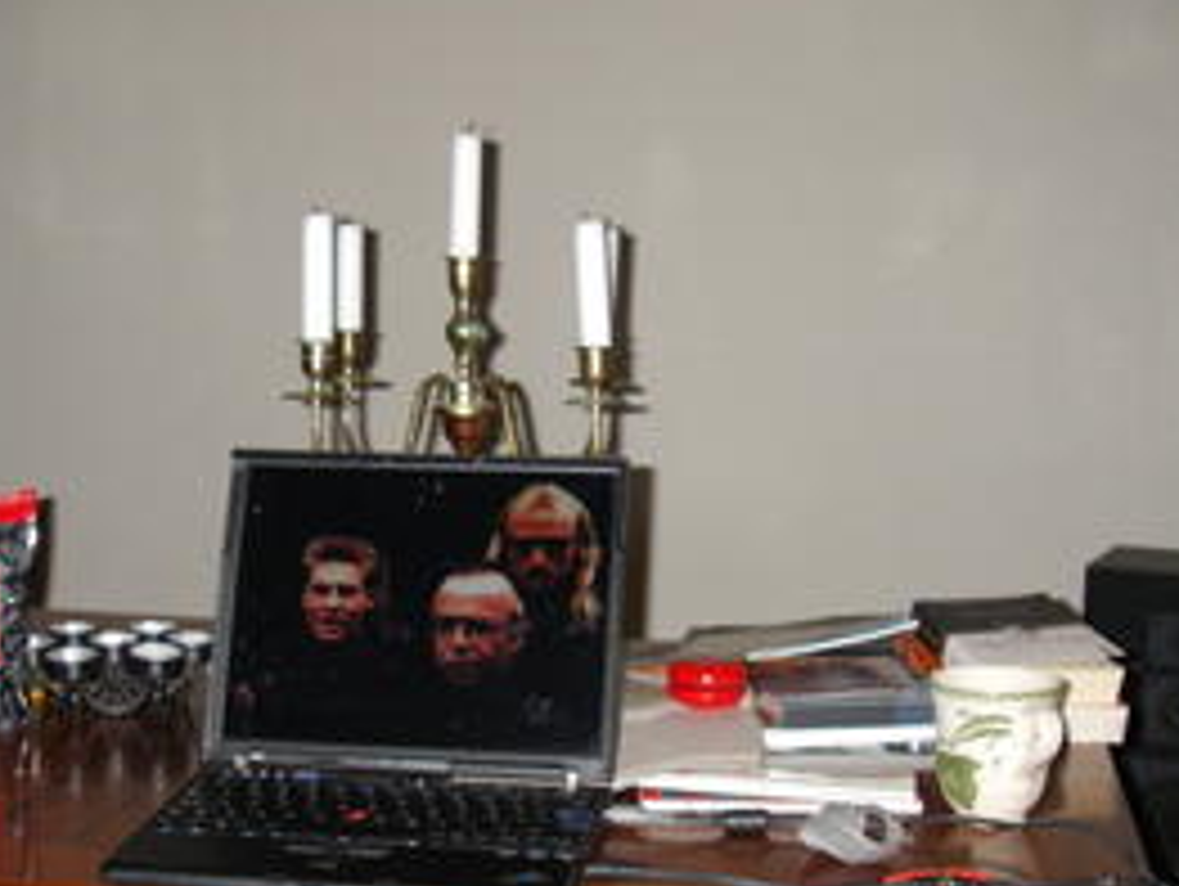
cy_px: 540
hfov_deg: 33.1
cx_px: 482
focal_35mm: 58
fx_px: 1977
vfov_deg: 25.2
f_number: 3.3
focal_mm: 6.3
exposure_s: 1/40
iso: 160
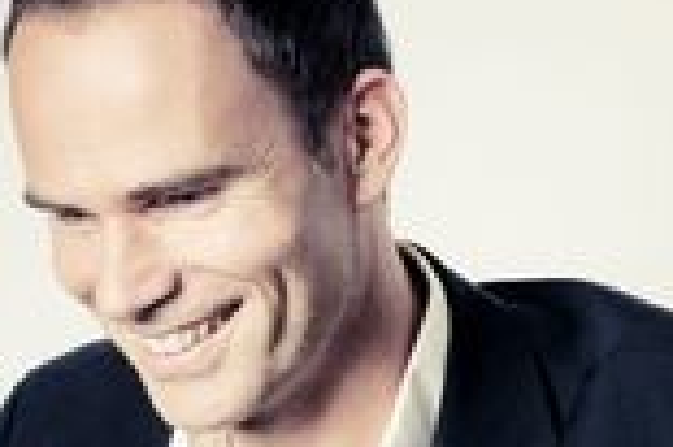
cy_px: 569
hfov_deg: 8.3
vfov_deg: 5.5
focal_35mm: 247
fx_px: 4613
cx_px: 690
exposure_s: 1/125
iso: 200
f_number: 7.1
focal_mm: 50
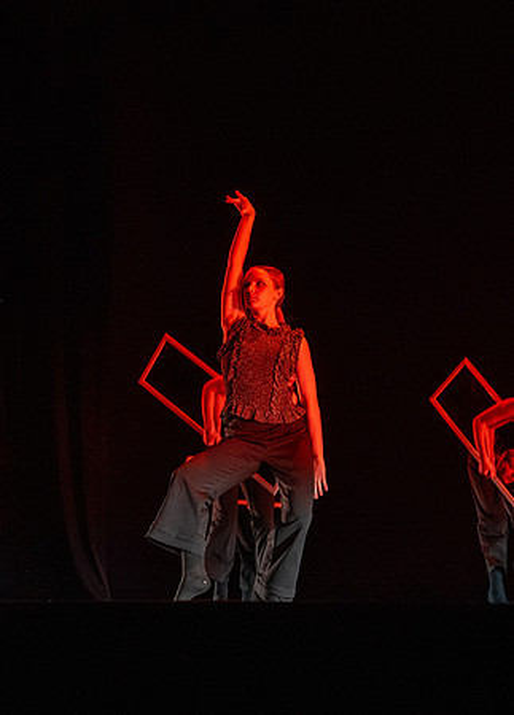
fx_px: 1403
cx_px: 220
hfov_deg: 20.7
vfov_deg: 28.6
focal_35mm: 69
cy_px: 312
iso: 4000
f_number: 2.8
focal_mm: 35
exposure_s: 1/200
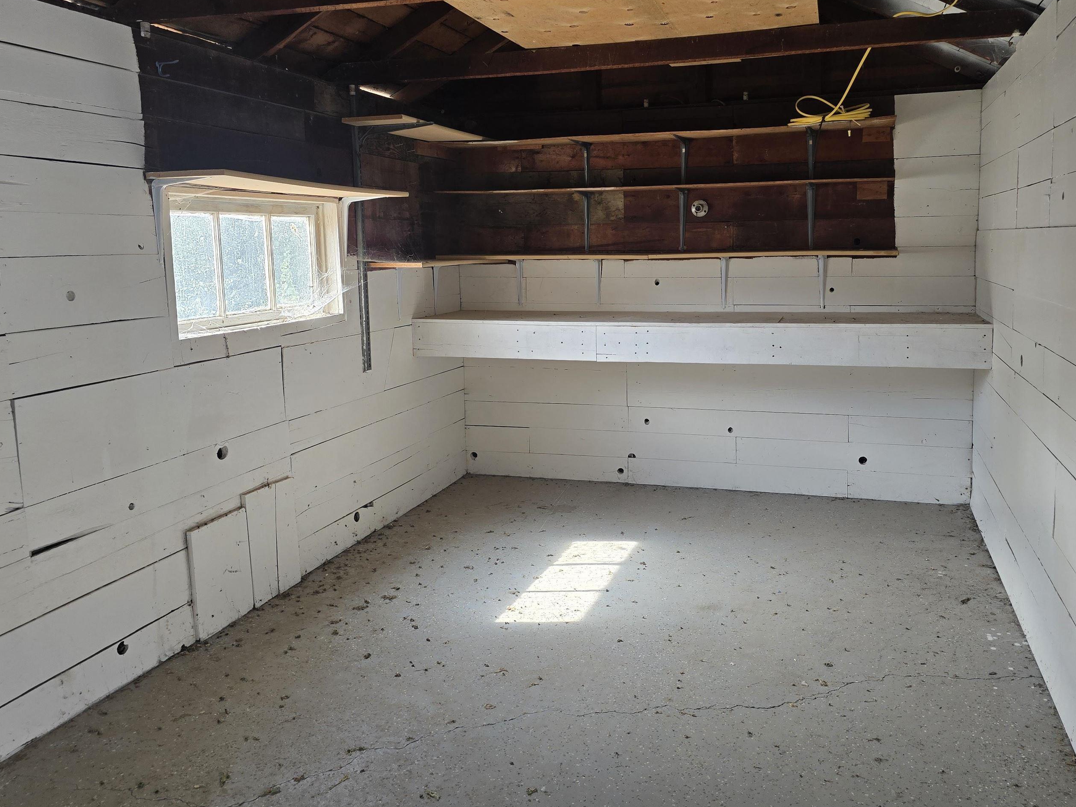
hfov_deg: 63.3
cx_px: 587
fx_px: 870
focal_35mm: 28
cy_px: 342
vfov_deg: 49.6
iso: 64
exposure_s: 1/180
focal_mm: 6.3
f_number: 1.7
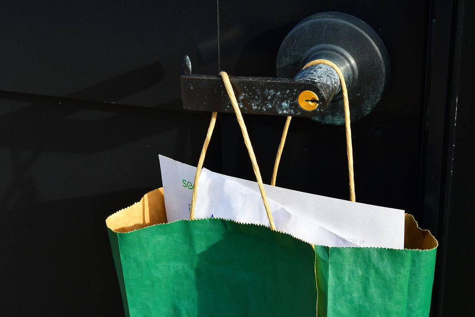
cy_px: 158
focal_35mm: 82
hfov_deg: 24.8
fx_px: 1082
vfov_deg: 16.7
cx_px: 238
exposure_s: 1/100
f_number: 16
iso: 560
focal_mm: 55
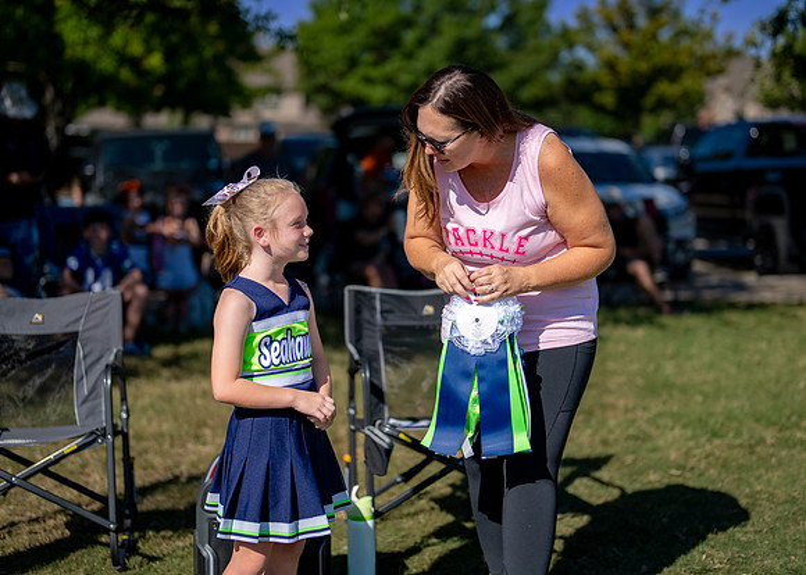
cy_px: 263
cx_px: 402
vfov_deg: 24.0
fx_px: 1354
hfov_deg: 33.2
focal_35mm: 59
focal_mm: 50
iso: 250
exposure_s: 1/32000
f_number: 1.2
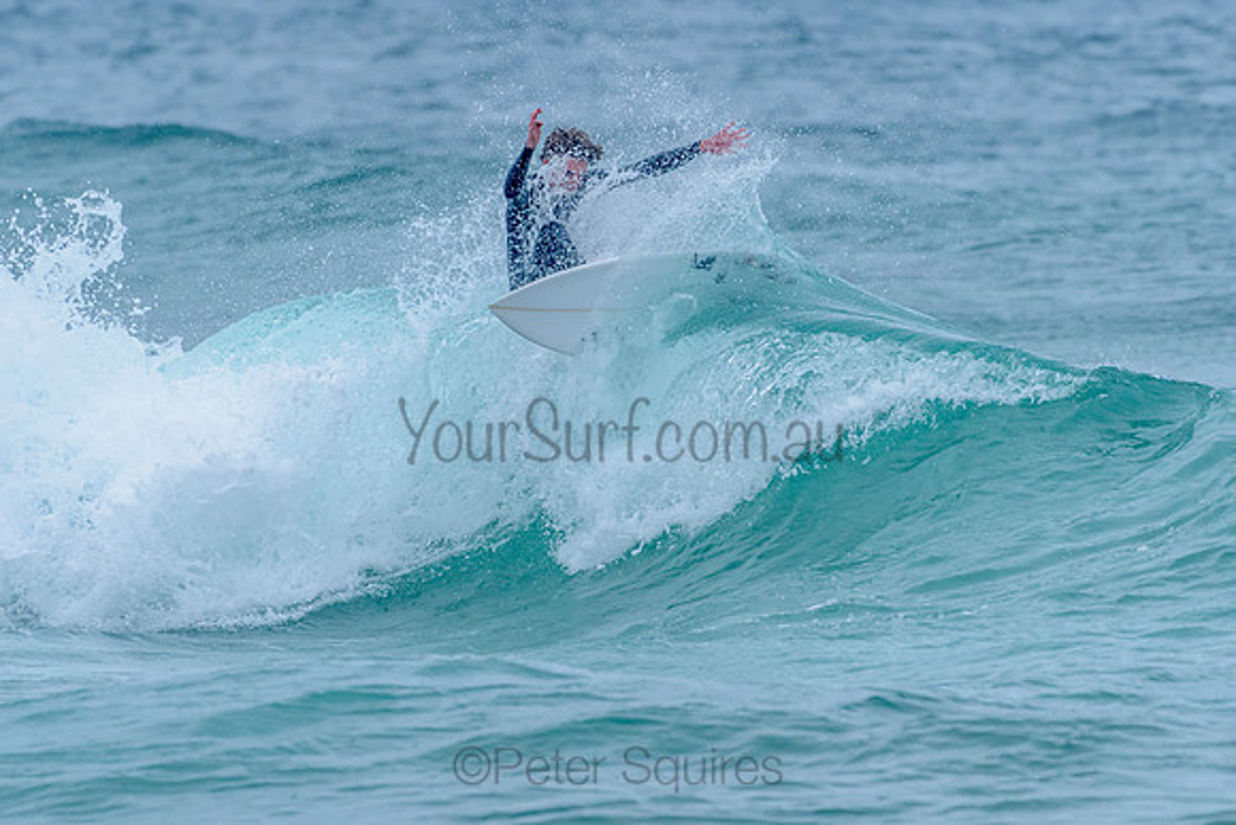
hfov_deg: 3.3
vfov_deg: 2.2
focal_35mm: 628
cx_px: 584
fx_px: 21557
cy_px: 394
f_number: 5.6
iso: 800
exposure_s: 1/2000
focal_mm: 500
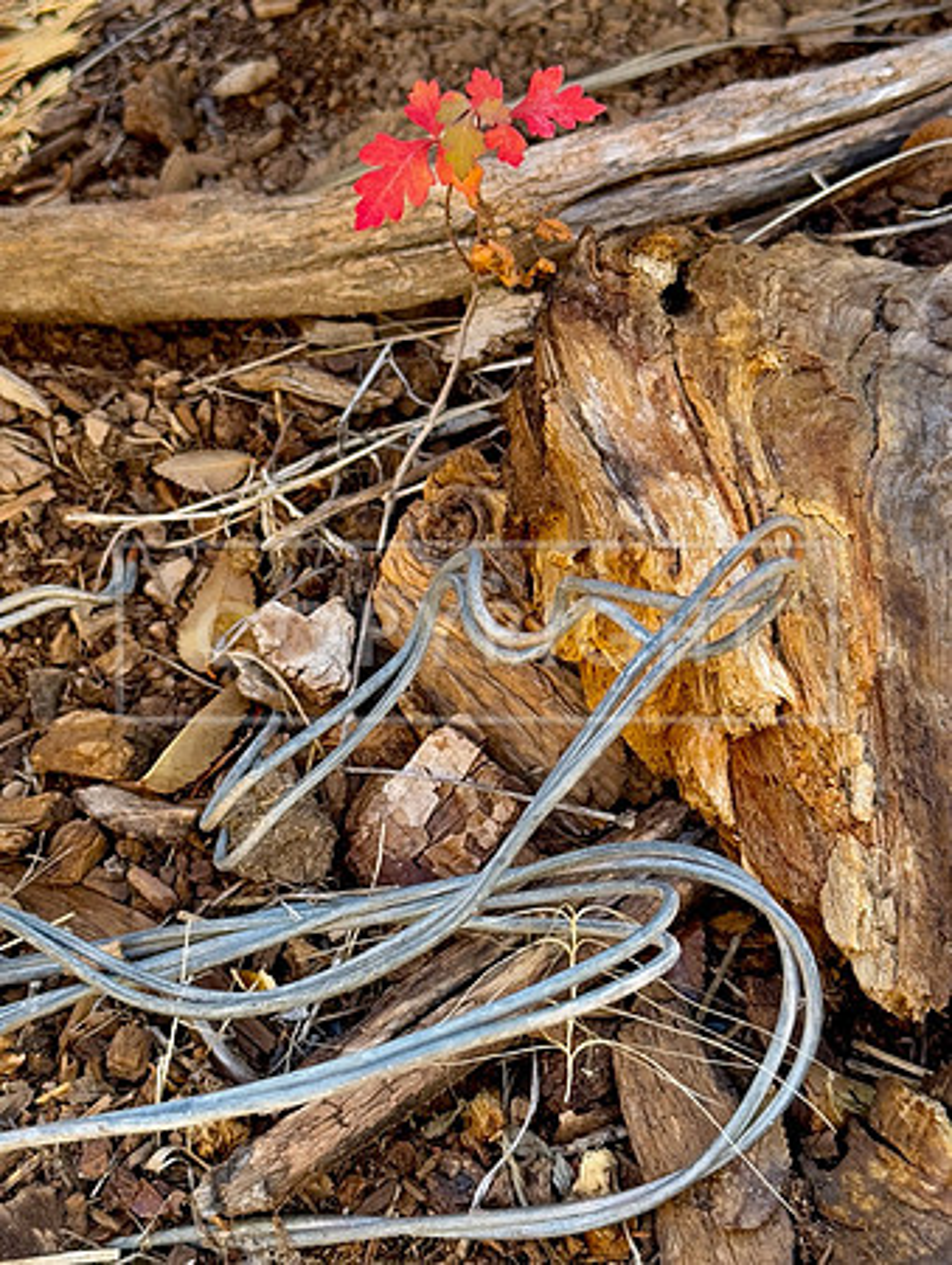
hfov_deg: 30.3
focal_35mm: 48
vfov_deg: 39.6
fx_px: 1755
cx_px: 476
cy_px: 632
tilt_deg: -46.8
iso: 125
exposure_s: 1/242
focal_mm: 6.76
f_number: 1.78
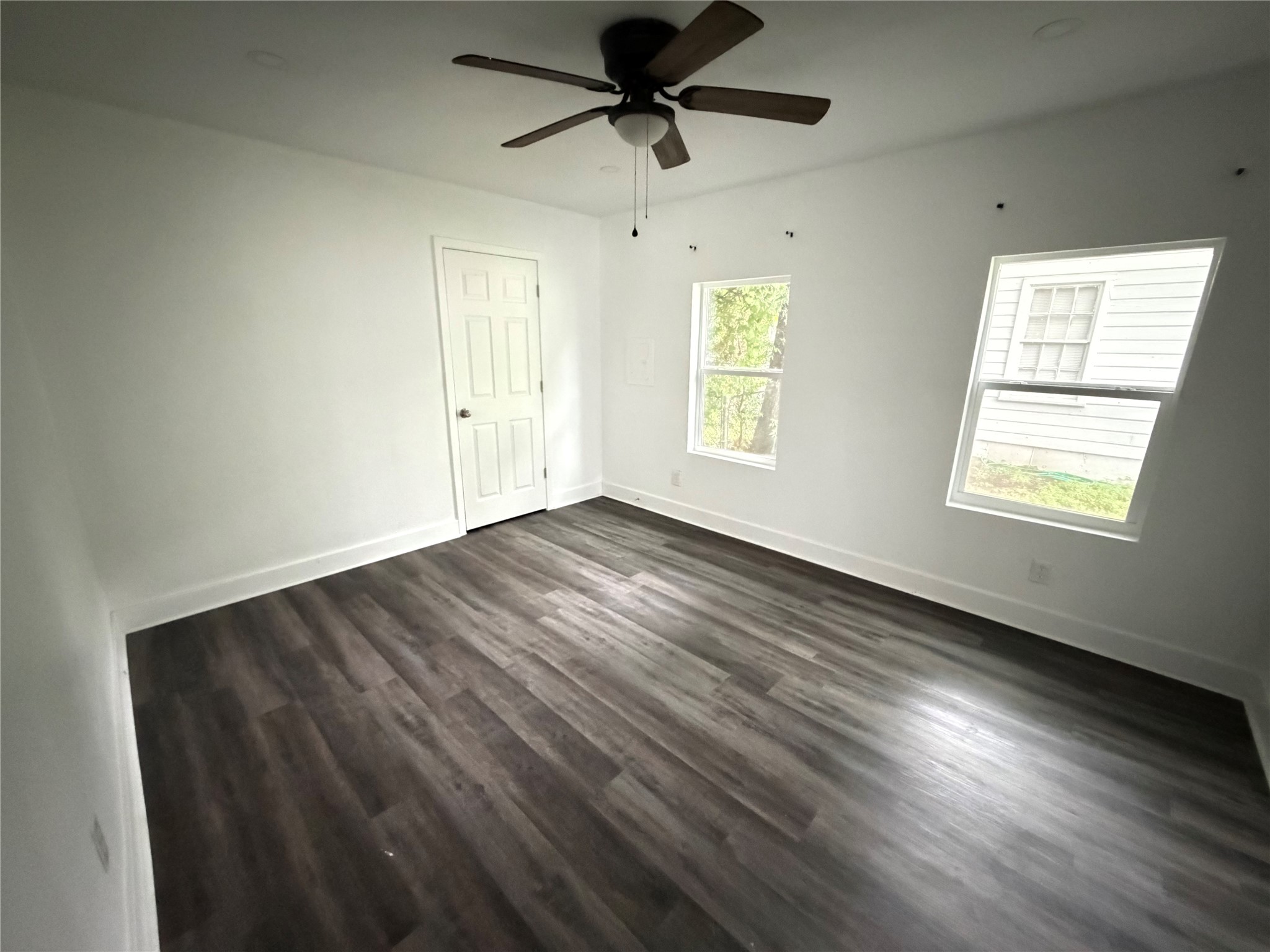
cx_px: 635
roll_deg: -0.4
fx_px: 514
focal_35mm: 14
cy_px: 476
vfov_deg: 85.7
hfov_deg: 102.1
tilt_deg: -14.7
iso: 3200
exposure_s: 1/29
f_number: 2.2
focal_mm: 2.22
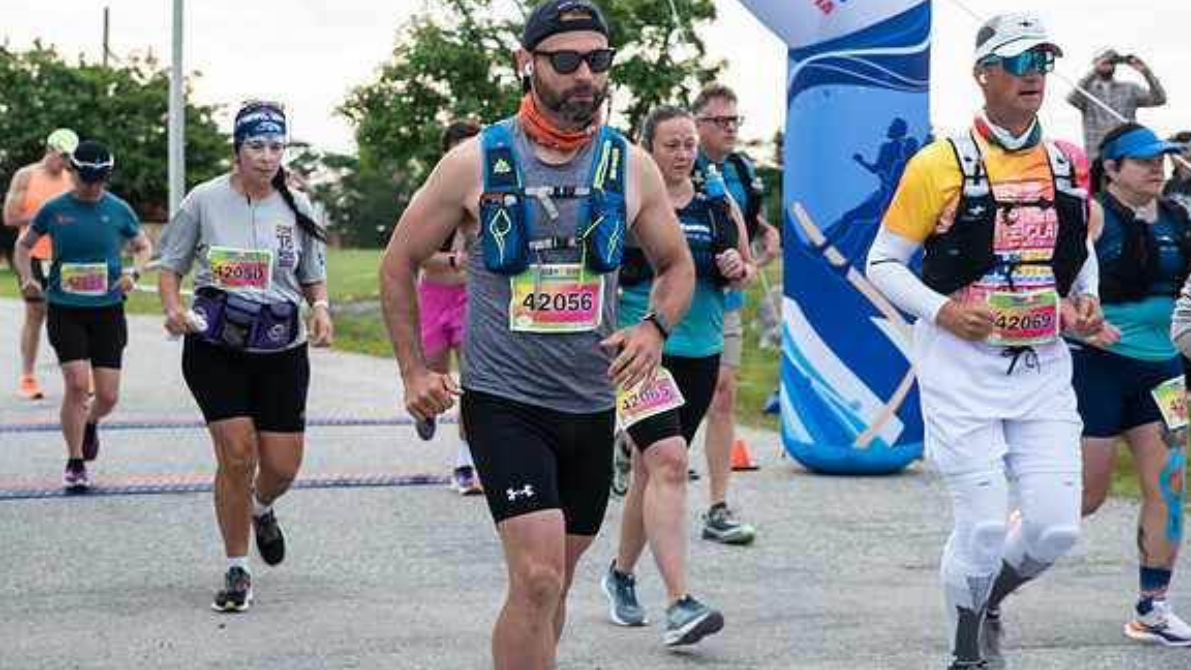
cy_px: 227
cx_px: 495
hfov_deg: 30.5
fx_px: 2179
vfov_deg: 17.4
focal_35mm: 69
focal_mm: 56
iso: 800
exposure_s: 1/250
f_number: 5
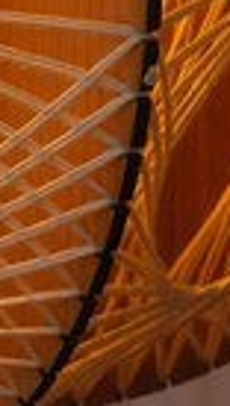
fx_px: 2290
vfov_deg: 9.9
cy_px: -193
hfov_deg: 5.4
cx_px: -484
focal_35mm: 212
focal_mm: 23
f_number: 5.6
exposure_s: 1/100
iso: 400
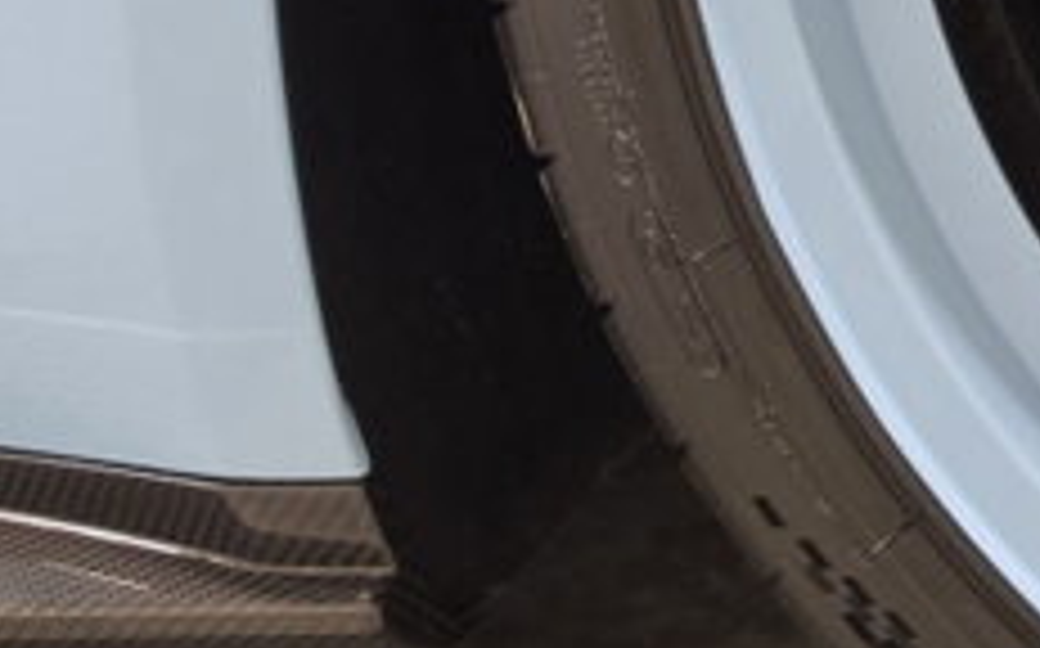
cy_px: -410
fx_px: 3059
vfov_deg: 11.5
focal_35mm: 108
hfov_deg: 16.3
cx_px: 1868
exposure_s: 1/120
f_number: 1.4
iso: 200
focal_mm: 6.5
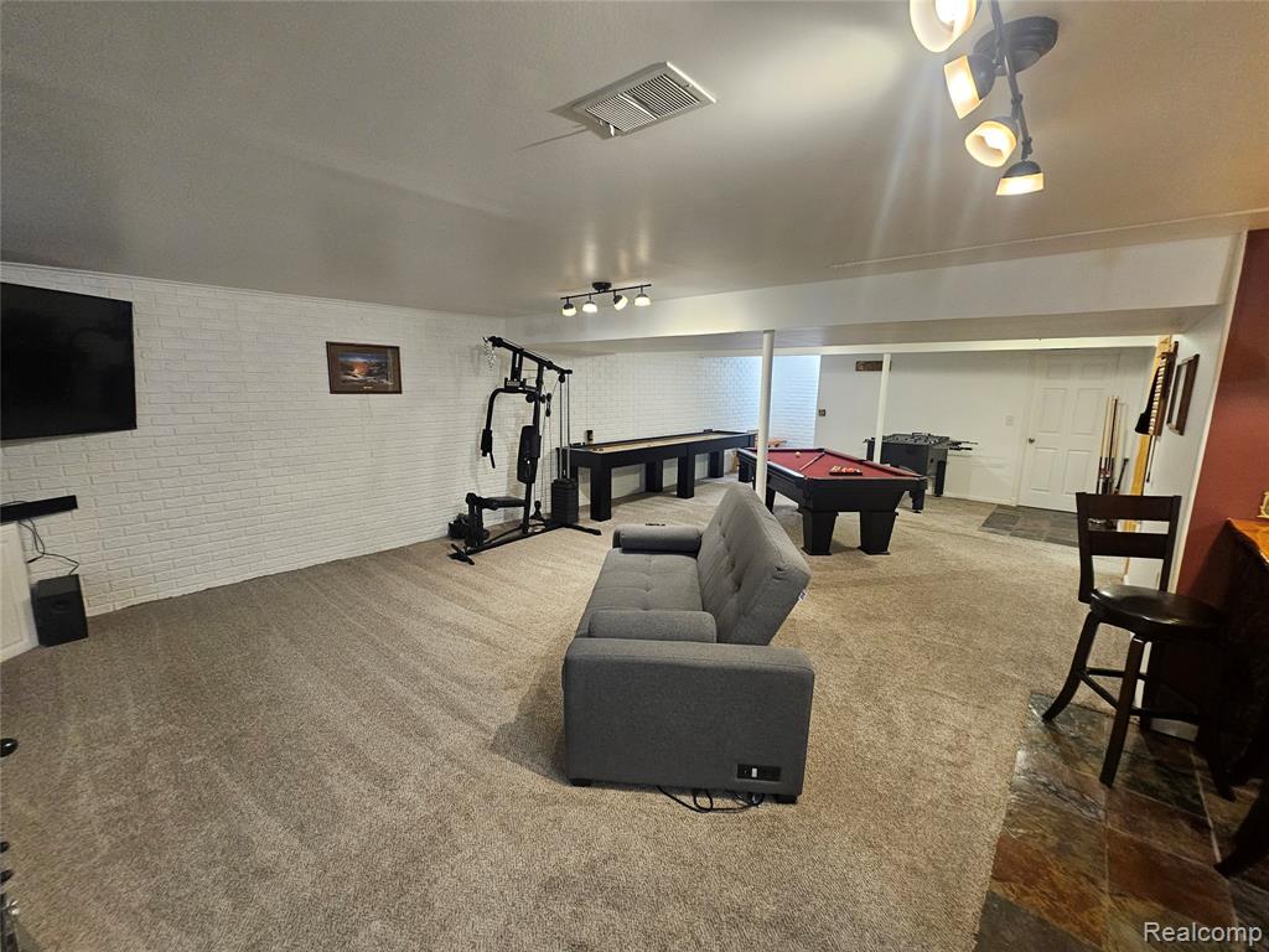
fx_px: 477
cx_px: 634
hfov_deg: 106.2
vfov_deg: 89.9
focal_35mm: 13
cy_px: 476
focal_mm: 2.2
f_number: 2.2
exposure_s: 1/40
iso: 320
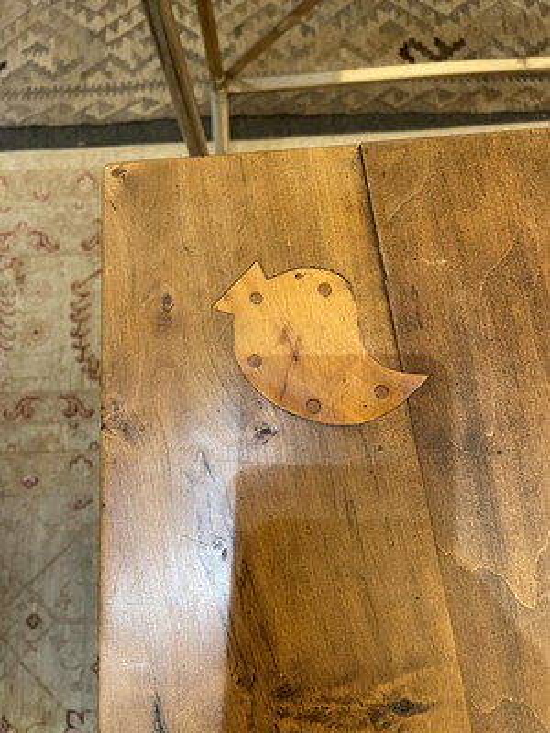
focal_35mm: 25
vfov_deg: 69.4
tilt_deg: -77.2
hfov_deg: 54.9
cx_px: 275
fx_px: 530
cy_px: 366
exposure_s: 1/50
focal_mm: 5.1
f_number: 1.6
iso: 200
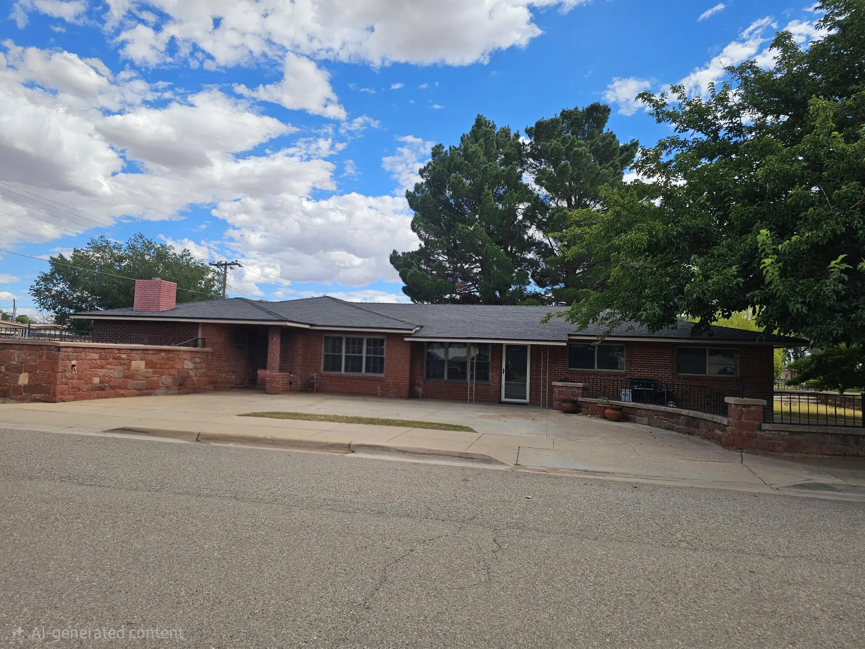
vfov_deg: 58.9
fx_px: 575
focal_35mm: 23
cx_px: 432
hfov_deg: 73.9
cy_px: 324
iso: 10
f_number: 1.7
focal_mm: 6.3
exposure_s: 1/625
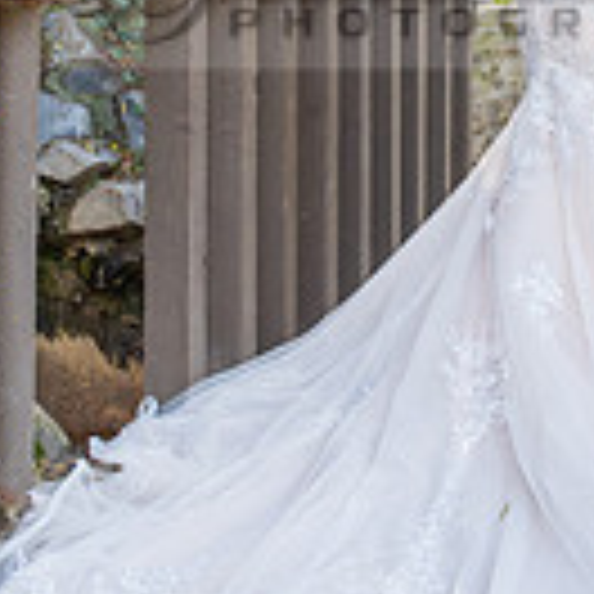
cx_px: 454
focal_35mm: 108
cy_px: -38
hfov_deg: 16.0
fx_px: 2097
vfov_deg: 15.7
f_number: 3.5
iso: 320
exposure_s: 1/160
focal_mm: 29
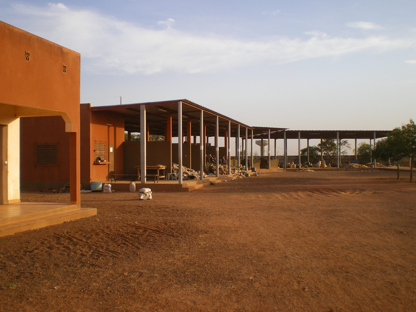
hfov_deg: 49.0
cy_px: 156
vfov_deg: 37.7
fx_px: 457
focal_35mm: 38
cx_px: 208
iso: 64
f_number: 4.6
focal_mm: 6.3
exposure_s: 1/160
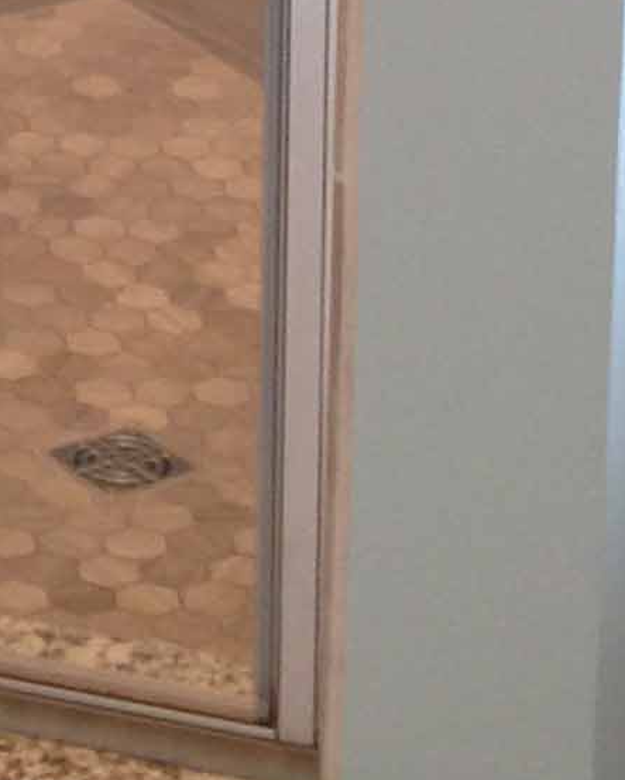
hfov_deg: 8.0
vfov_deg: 9.5
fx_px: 4390
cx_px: -217
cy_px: -762
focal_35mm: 190
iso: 64
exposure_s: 1/20
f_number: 2.4
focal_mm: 4.12
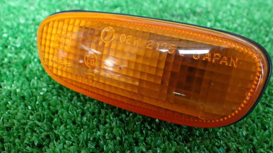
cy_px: 78
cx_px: 142
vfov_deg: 32.0
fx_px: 268
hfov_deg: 54.0
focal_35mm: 37
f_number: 2.3
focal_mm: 5.4
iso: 320
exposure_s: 1/125
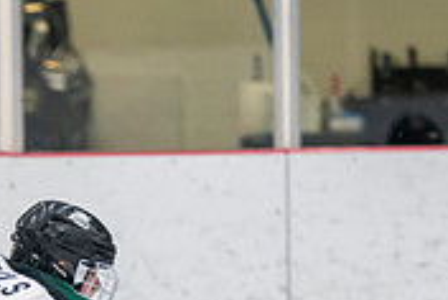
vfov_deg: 2.0
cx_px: 66
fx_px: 8439
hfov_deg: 3.0
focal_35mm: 677
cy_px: 357
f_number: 3.2
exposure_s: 1/640
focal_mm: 155
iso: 2000
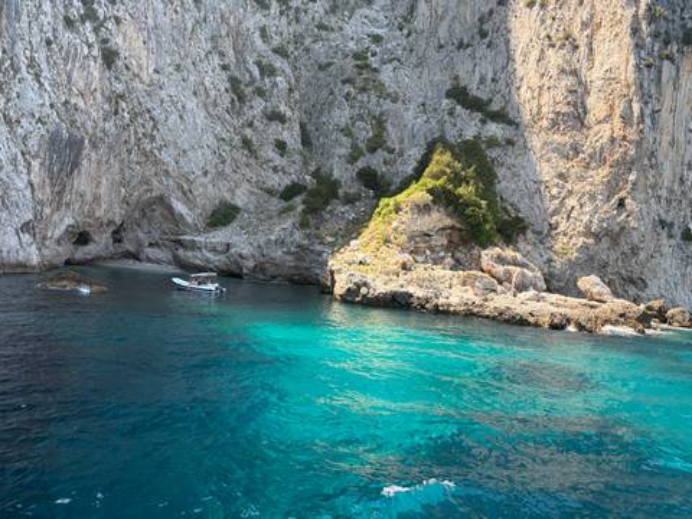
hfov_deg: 67.3
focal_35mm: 26
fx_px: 520
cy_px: 260
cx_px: 346
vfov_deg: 53.1
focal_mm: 5.96
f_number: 1.6
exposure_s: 1/701
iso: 50
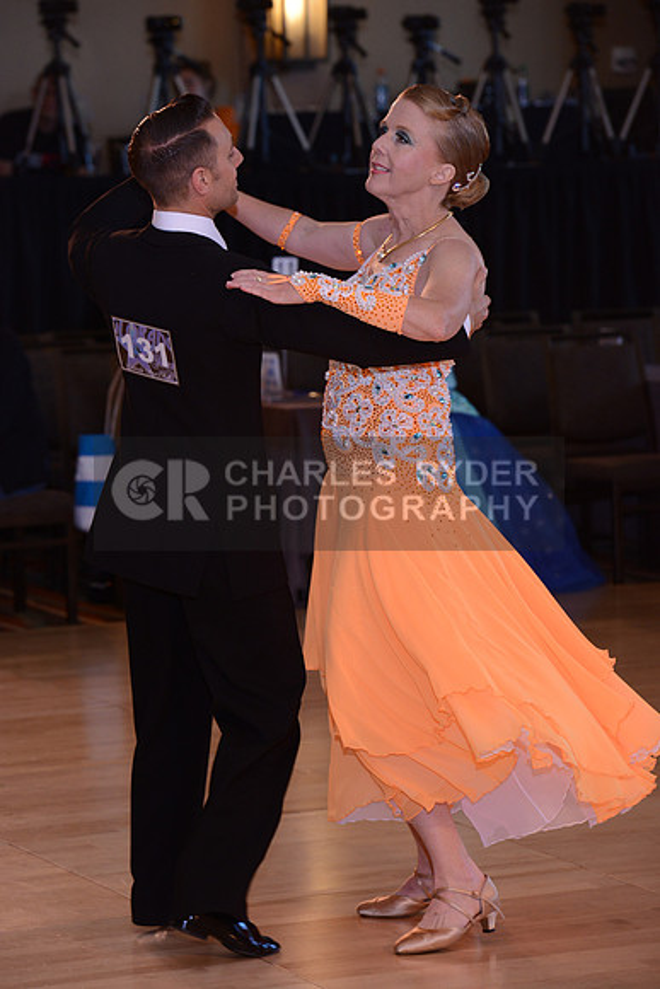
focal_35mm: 145
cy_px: 494
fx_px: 3985
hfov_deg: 9.5
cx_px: 330
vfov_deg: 14.2
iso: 1600
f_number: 6.3
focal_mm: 145
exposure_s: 1/250
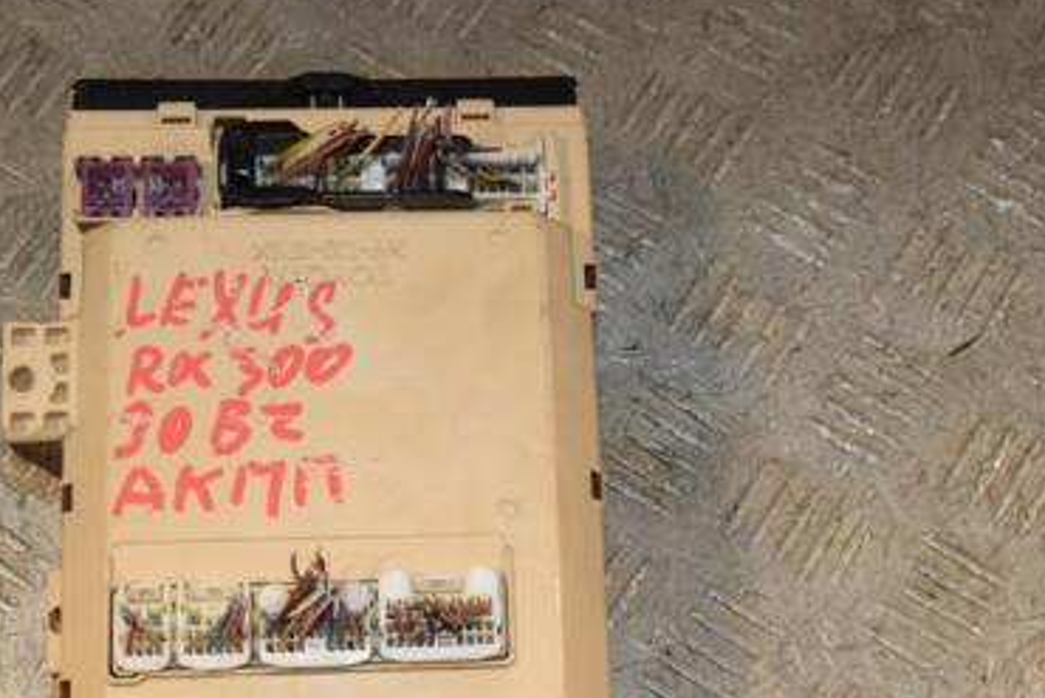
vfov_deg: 18.7
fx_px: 2120
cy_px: 435
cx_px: 458
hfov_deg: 27.7
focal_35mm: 73
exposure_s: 1/200
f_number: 8
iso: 800
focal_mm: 30
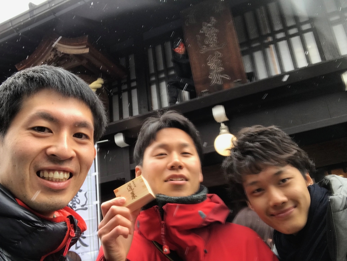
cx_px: 174
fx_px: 321
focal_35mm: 32
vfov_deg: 44.2
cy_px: 130
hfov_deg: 56.8
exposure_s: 1/120
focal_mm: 2.87
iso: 32
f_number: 2.2
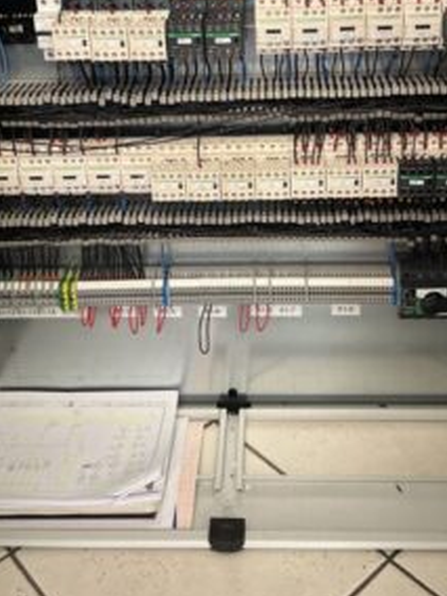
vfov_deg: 40.8
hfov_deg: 32.9
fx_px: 758
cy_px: 105
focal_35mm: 44
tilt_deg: -18.8
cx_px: 237
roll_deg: +4.3
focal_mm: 5.1
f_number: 1.6
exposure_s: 1/50
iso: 160
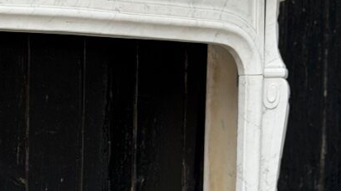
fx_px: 1374
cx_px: -9
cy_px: 278
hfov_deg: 13.9
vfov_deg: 7.8
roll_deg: -0.4
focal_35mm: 152
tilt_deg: -5.9
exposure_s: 1/1429
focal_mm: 6.76
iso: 80
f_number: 1.78
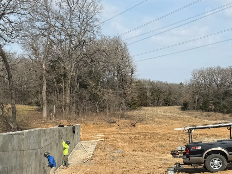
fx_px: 449
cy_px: 159
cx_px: -15
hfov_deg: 26.9
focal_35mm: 67
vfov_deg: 21.4
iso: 80
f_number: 1.78
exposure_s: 1/5714
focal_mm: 6.76
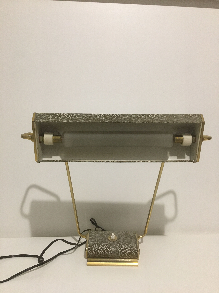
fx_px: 245
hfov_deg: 48.2
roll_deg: +0.0
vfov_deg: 61.7
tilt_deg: -3.3
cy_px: 146
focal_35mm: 29
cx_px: 110
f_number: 2.2
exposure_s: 1/33
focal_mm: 4.15
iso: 200
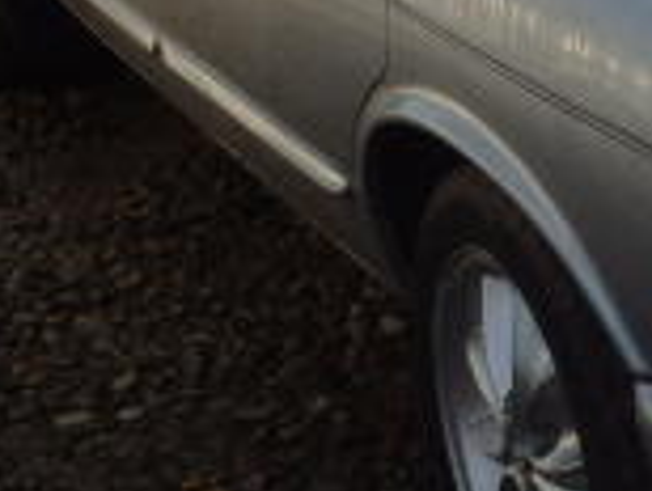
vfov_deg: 10.5
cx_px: 1130
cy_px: 356
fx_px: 2660
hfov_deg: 12.8
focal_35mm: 141
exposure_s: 1/640
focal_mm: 6.1
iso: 125
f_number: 4.4
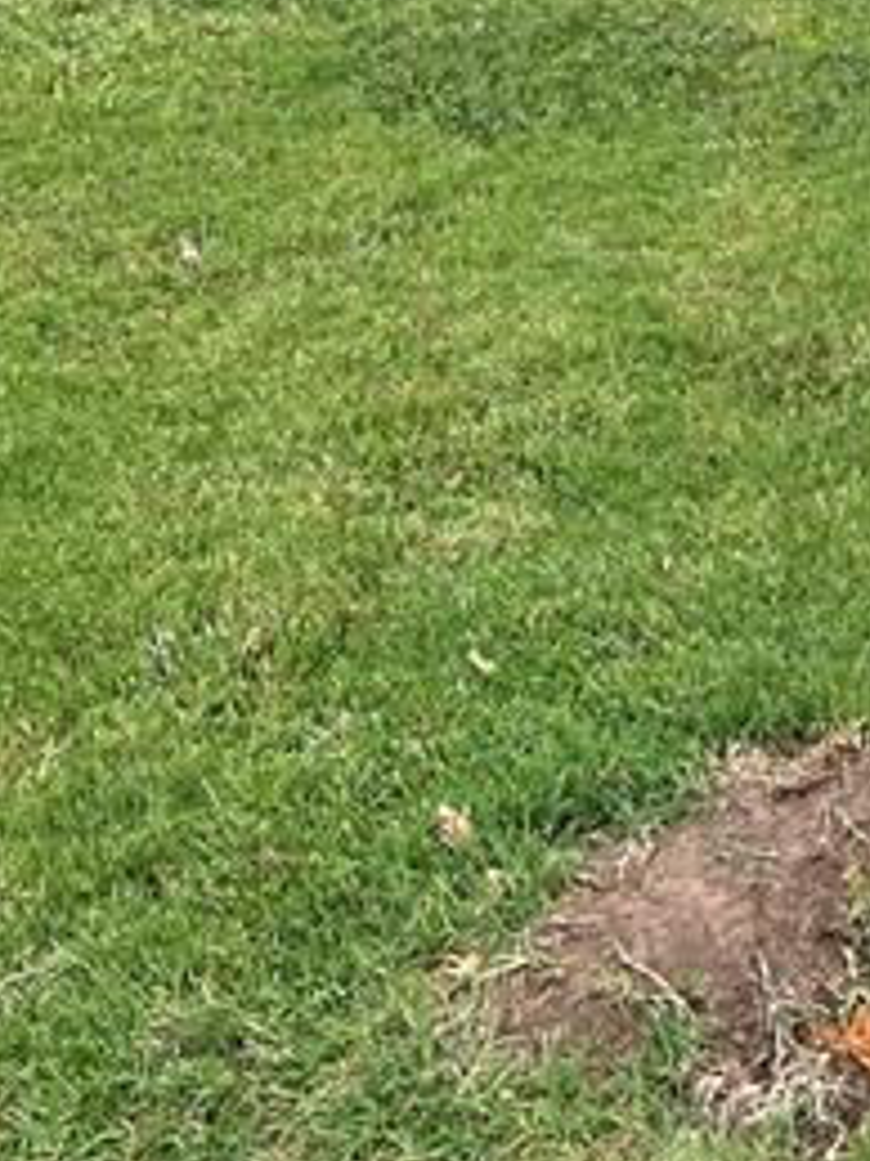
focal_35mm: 77
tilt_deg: -6.1
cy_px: -251
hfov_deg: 17.4
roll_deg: -1.5
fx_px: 2582
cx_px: 1278
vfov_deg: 23.1
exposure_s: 1/1377
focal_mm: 5.7
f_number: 1.5
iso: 50
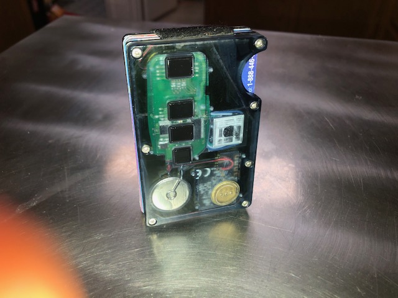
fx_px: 322
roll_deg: -1.3
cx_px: 199
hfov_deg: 63.4
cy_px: 149
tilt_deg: -36.9
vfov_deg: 49.7
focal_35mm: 28
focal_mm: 3.99
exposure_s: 1/27
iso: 25
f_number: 1.8
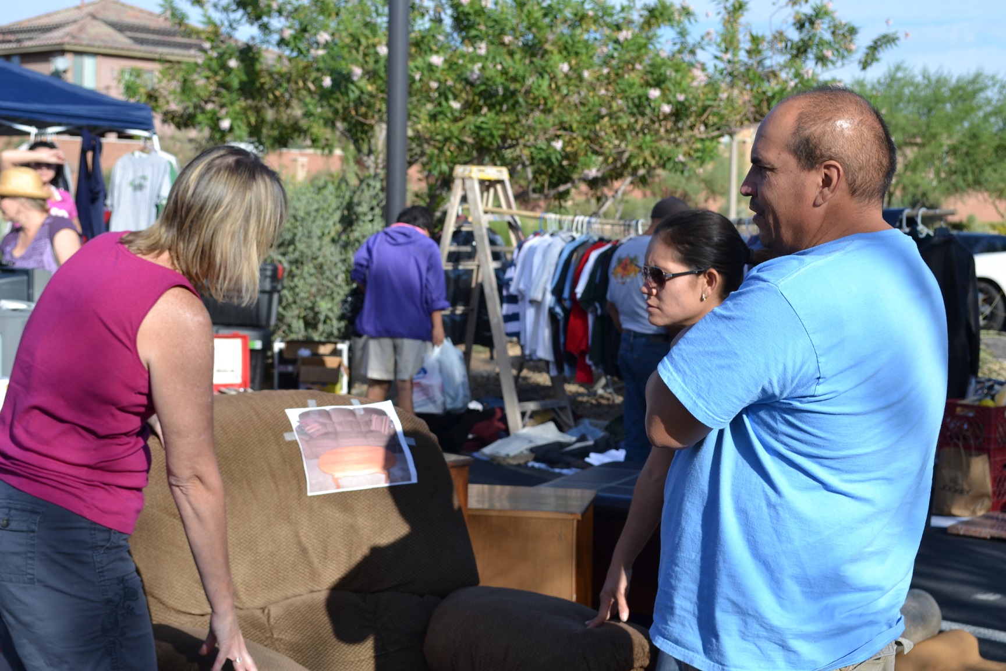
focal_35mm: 60
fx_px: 1677
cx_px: 503
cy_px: 336
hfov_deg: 33.4
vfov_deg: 22.6
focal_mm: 40
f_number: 7.1
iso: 100
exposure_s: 1/200
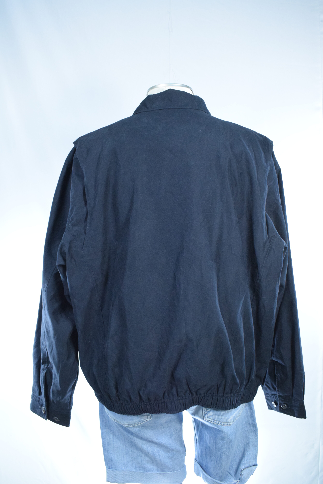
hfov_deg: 40.0
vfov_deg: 57.2
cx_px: 162
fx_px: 444
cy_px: 242
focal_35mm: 33
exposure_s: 1/250
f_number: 6.3
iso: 3200
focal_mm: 22
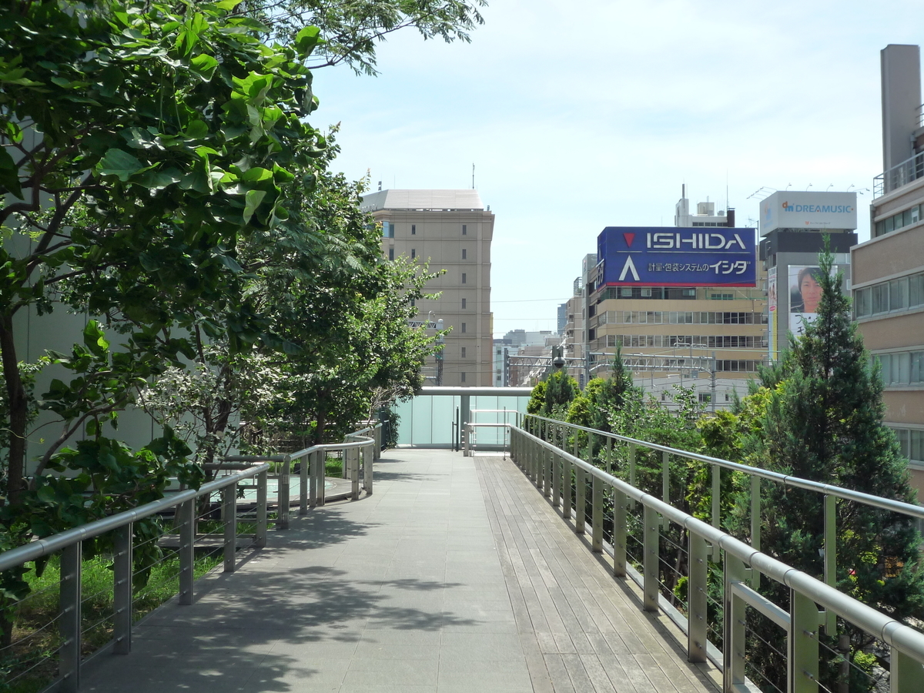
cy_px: 346
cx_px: 462
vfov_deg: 32.9
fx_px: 1174
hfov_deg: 42.9
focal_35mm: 44
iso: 160
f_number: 4.3
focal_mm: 7.8
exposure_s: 1/400
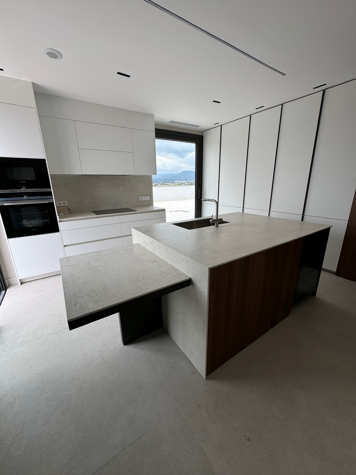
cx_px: 178
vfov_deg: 102.1
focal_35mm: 14
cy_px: 238
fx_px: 192
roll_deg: +1.0
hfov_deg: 85.7
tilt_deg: -14.8
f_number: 2.2
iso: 40
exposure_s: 1/141
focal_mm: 2.22
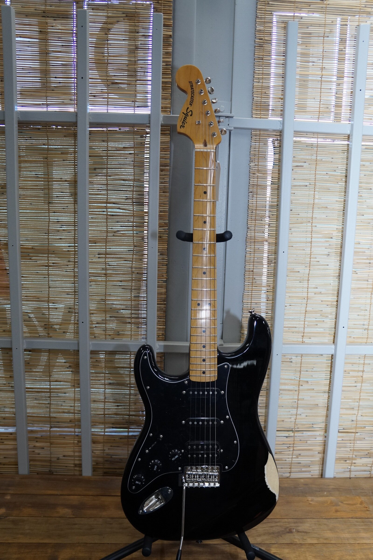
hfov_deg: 43.6
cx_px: 186
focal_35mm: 30
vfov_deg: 61.9
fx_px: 466
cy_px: 280
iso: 500
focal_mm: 20
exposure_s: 1/160
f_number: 4
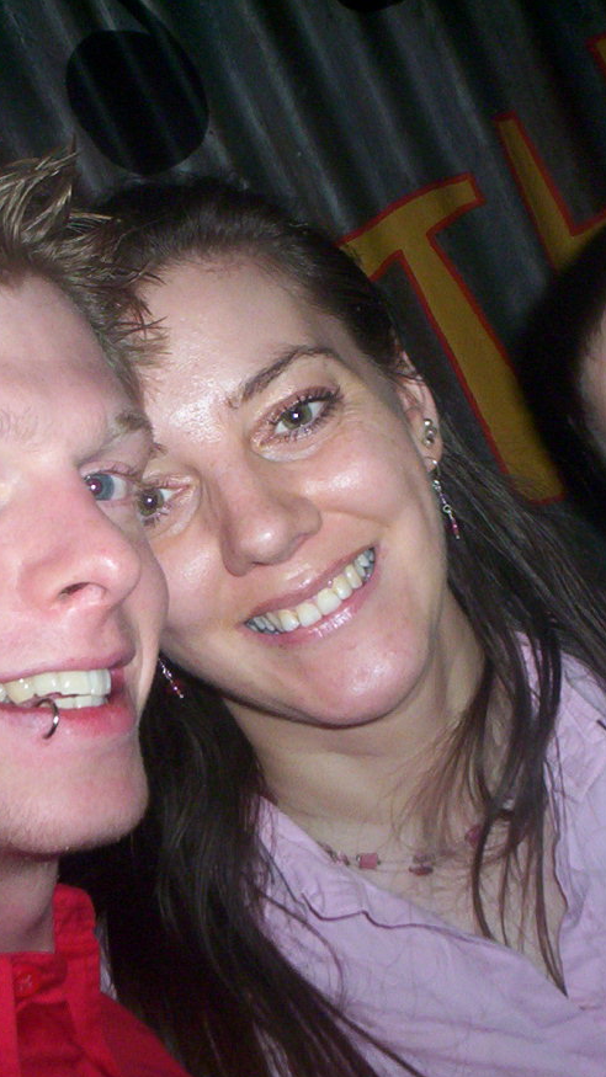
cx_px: 239
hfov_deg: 21.4
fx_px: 1600
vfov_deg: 37.2
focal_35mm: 56
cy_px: 535
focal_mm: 4.99
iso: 140
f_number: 4.5
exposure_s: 1/60
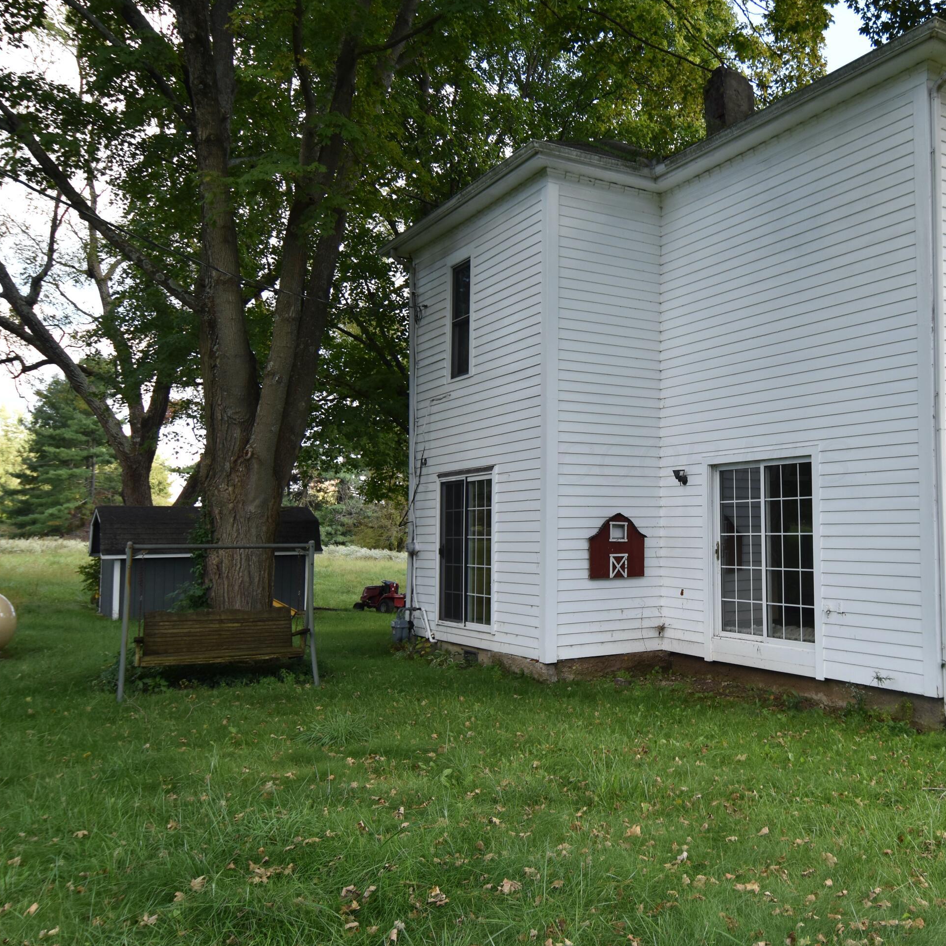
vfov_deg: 54.6
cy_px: 460
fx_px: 917
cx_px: 703
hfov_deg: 52.3
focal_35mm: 30
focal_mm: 15
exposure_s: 1/400
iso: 320
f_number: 5
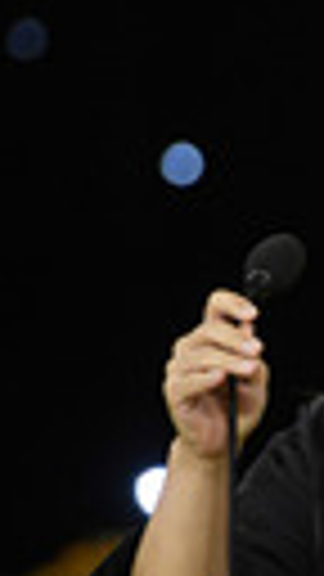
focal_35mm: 737
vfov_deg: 2.9
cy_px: 562
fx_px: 11256
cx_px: 853
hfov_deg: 1.6
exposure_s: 1/320
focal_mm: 200
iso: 2000
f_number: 4
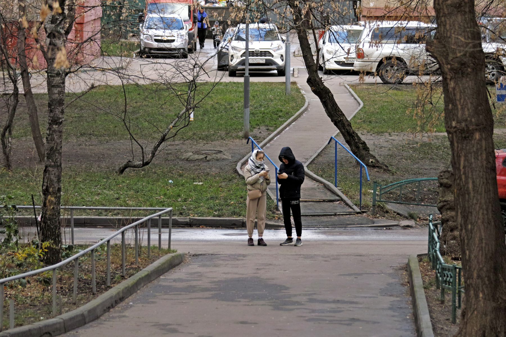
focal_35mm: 202
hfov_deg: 10.2
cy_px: 168
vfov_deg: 6.8
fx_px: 2846
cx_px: 253
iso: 400
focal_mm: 135
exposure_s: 1/100
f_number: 5
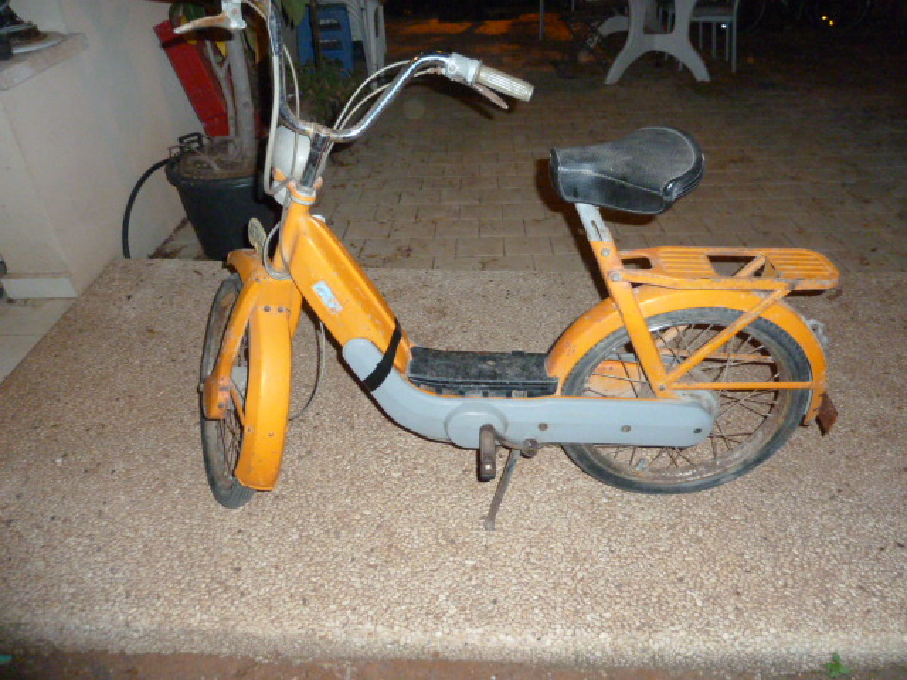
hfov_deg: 69.4
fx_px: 655
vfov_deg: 54.9
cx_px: 454
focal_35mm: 25
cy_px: 340
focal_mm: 4.1
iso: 640
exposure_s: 1/30
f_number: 3.3
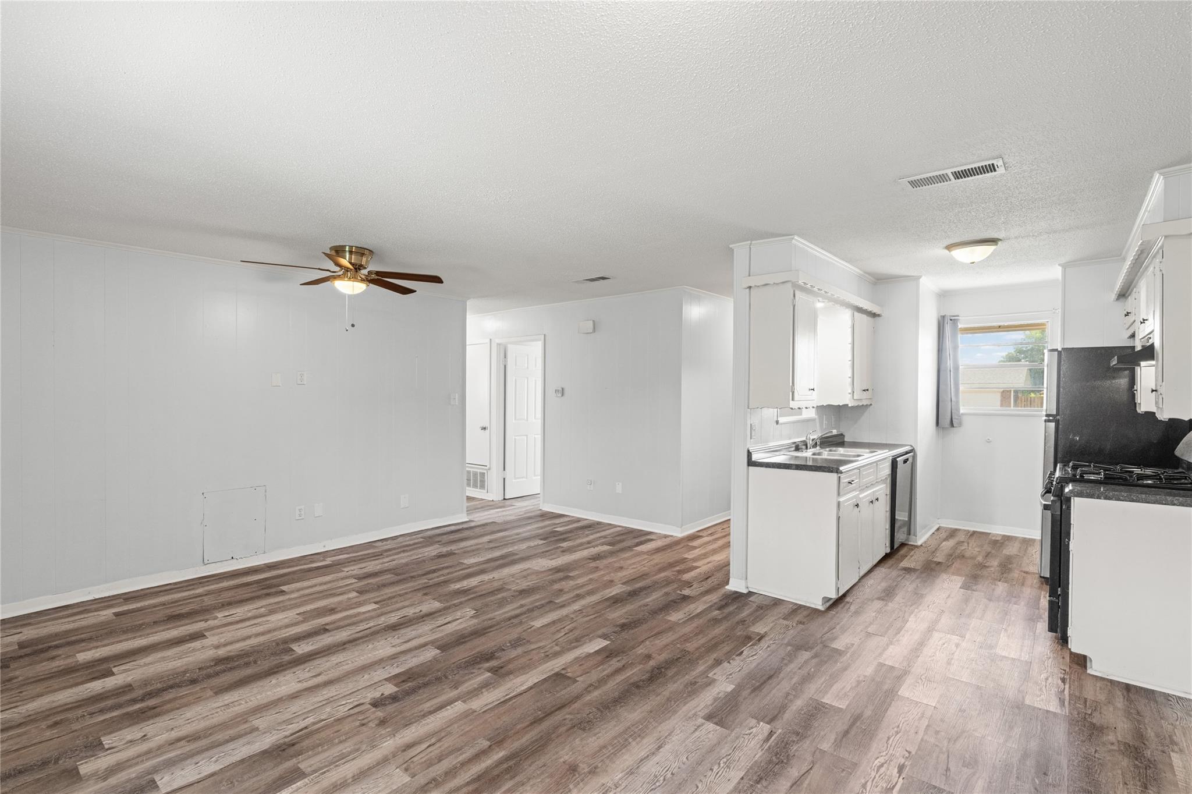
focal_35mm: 16
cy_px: 397
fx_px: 530
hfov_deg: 96.8
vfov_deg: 73.7
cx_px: 596
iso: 800
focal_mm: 16
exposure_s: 1/40
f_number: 8
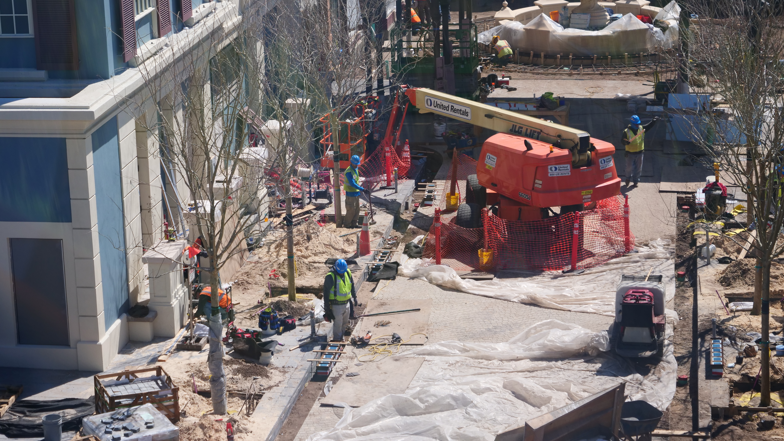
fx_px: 1913
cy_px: 158
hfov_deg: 23.2
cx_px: 393
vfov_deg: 13.1
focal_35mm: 92
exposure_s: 1/500
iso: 200
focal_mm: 42
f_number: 3.9
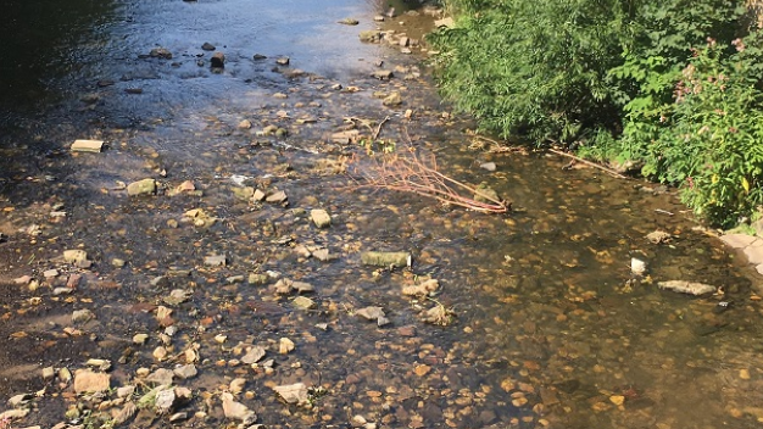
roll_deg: -1.8
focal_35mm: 63
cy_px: 102
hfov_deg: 33.3
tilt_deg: -17.4
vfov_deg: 19.0
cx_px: 335
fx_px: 1274
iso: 25
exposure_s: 1/827
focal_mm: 4.15
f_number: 2.2
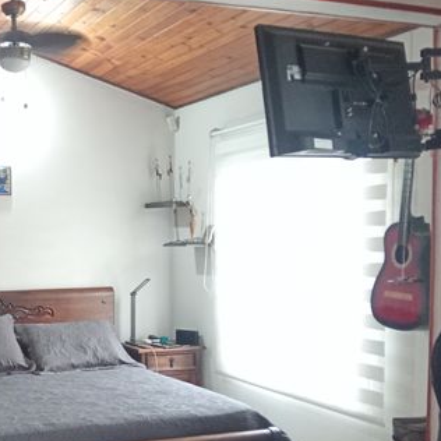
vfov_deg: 32.6
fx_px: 749
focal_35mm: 52
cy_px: 283
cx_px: 45
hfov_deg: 31.3
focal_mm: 3.98
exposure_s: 1/33.3
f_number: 1.8
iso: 891
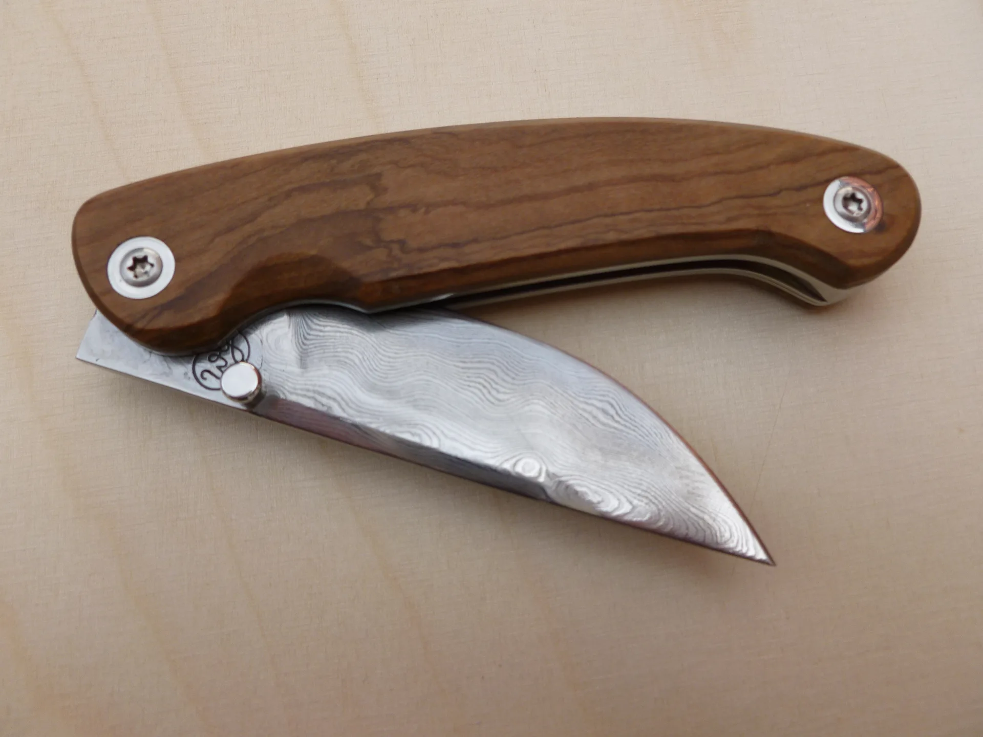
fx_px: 795
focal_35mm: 28
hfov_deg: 63.4
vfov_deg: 49.7
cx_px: 492
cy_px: 368
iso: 100
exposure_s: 1/400
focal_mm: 5
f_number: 3.3
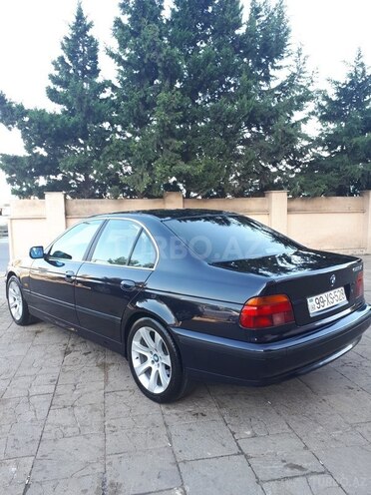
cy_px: 248
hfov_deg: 51.4
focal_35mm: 27
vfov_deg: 65.3
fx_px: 386
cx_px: 186
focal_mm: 3.6
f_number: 1.9
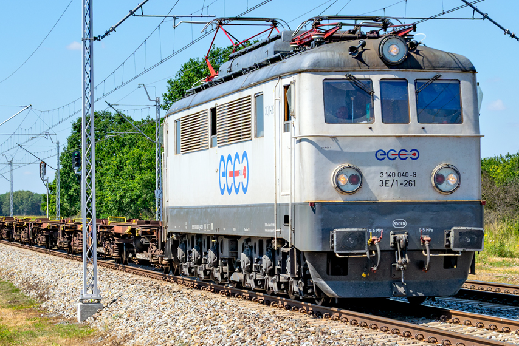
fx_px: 1702
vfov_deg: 11.6
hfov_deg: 17.3
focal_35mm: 118
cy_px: 153
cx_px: 230
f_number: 9
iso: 160
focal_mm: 42
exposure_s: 1/500
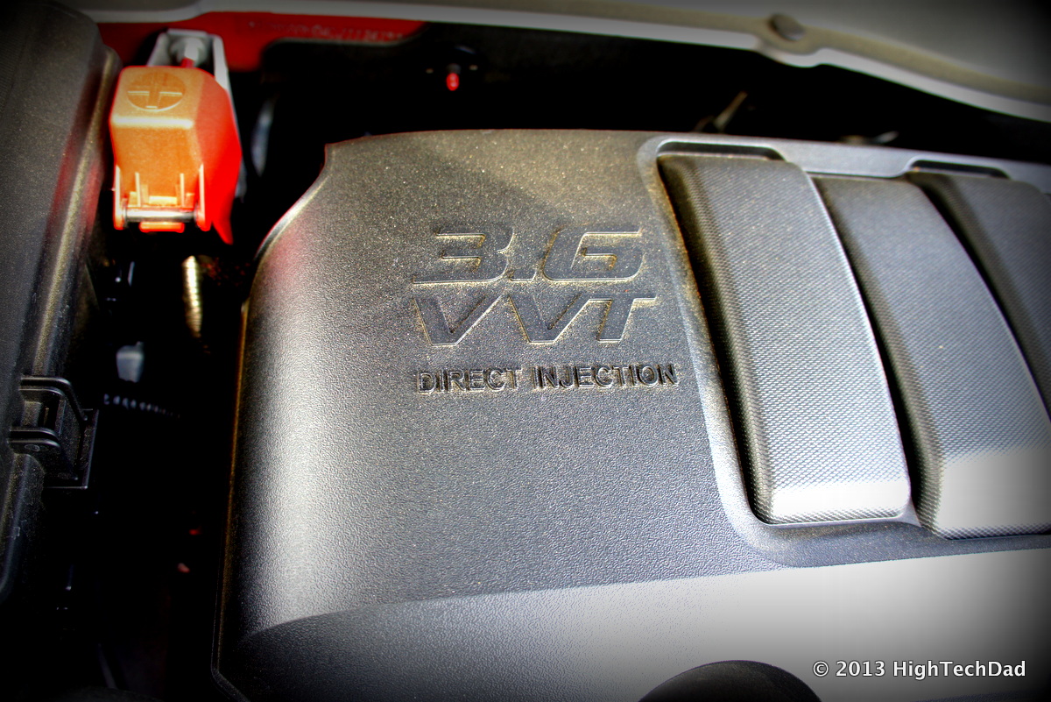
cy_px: 351
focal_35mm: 27
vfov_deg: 48.0
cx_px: 526
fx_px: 788
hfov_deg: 67.4
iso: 200
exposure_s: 1/40
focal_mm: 18
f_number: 4.5
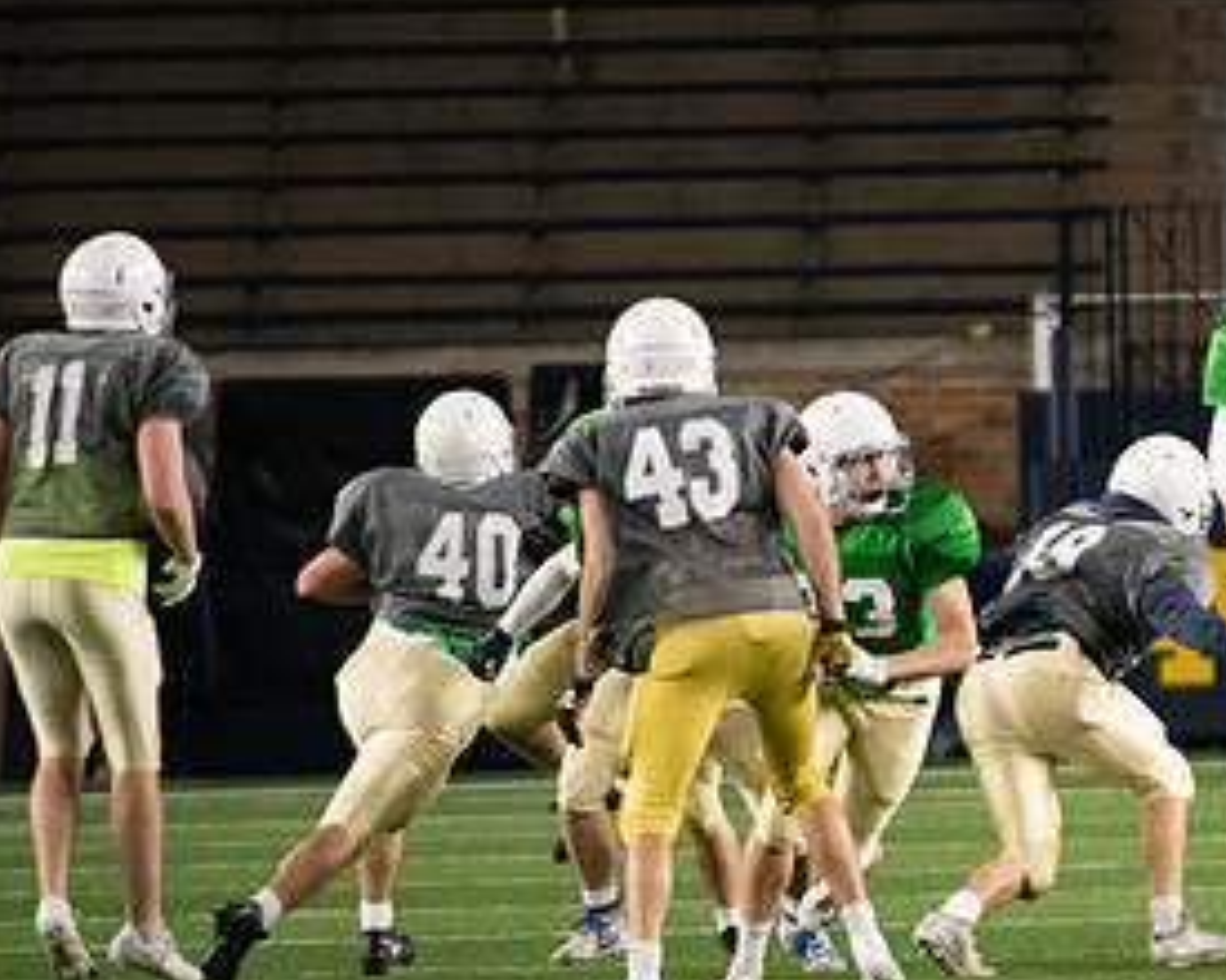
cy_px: 586
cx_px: 1235
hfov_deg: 2.4
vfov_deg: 2.0
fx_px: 28774
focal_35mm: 793
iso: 6400
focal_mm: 400
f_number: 4.5
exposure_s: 1/500
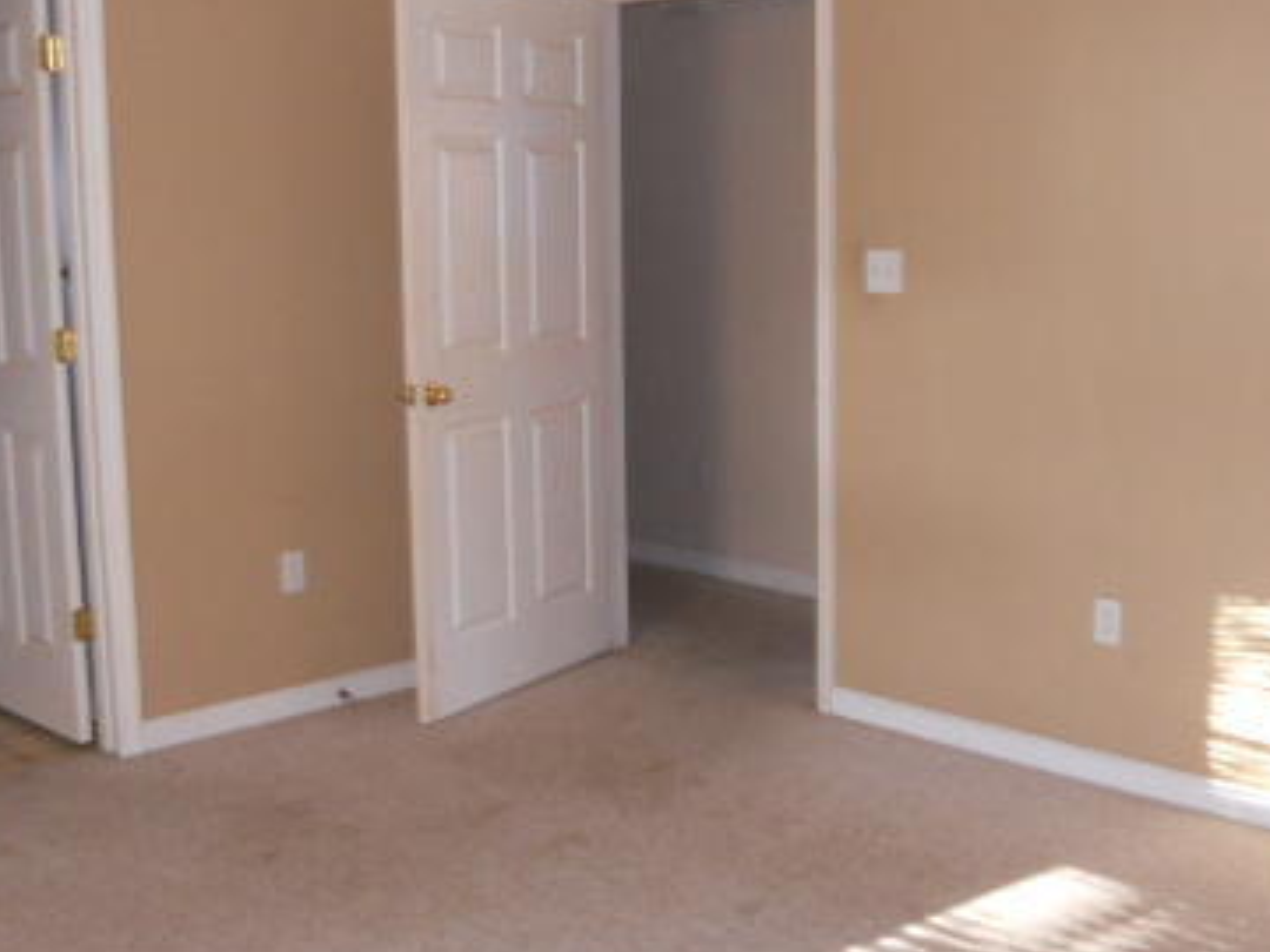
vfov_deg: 30.2
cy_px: 405
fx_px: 1761
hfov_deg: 39.6
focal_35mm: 48
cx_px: 698
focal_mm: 4.9
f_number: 3.2
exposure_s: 1/25
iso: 320
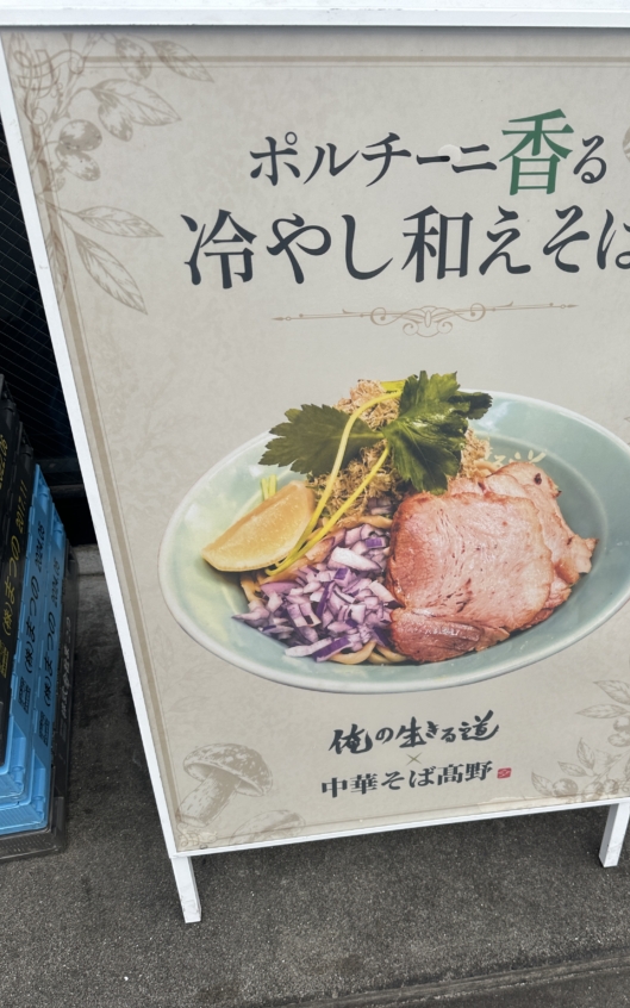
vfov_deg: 64.5
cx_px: 397
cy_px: 555
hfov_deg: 42.8
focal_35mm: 29
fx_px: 796
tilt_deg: -48.0
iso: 80
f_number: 1.78
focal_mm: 6.86
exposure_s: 1/729
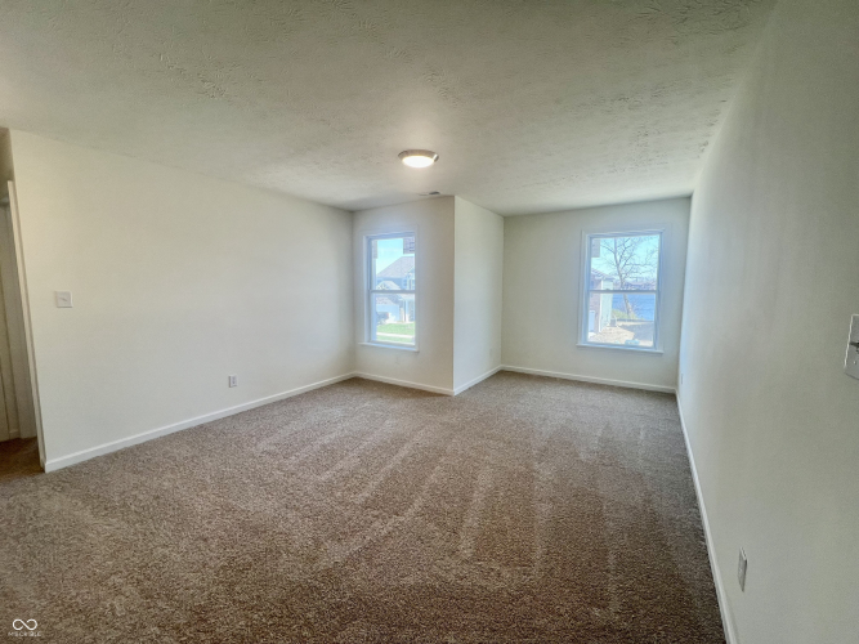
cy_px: 322
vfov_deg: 89.9
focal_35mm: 13
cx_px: 430
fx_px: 323
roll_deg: -0.2
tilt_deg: -5.6
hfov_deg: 106.2
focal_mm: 1.57
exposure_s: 1/120
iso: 32
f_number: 1.8
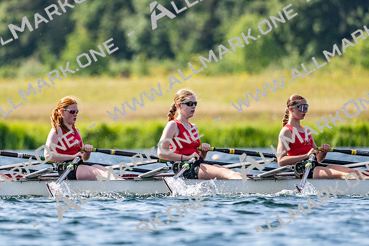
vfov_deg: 2.3
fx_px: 6146
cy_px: 123
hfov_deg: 3.4
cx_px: 184
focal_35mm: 600
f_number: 4.5
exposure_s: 1/2500
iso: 280
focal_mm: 400
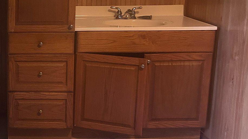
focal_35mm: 63
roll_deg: +1.6
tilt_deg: -10.2
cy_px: 42
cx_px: -21
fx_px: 414
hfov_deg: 30.1
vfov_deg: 19.0
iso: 500
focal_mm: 5.7
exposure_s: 1/40
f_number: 1.5
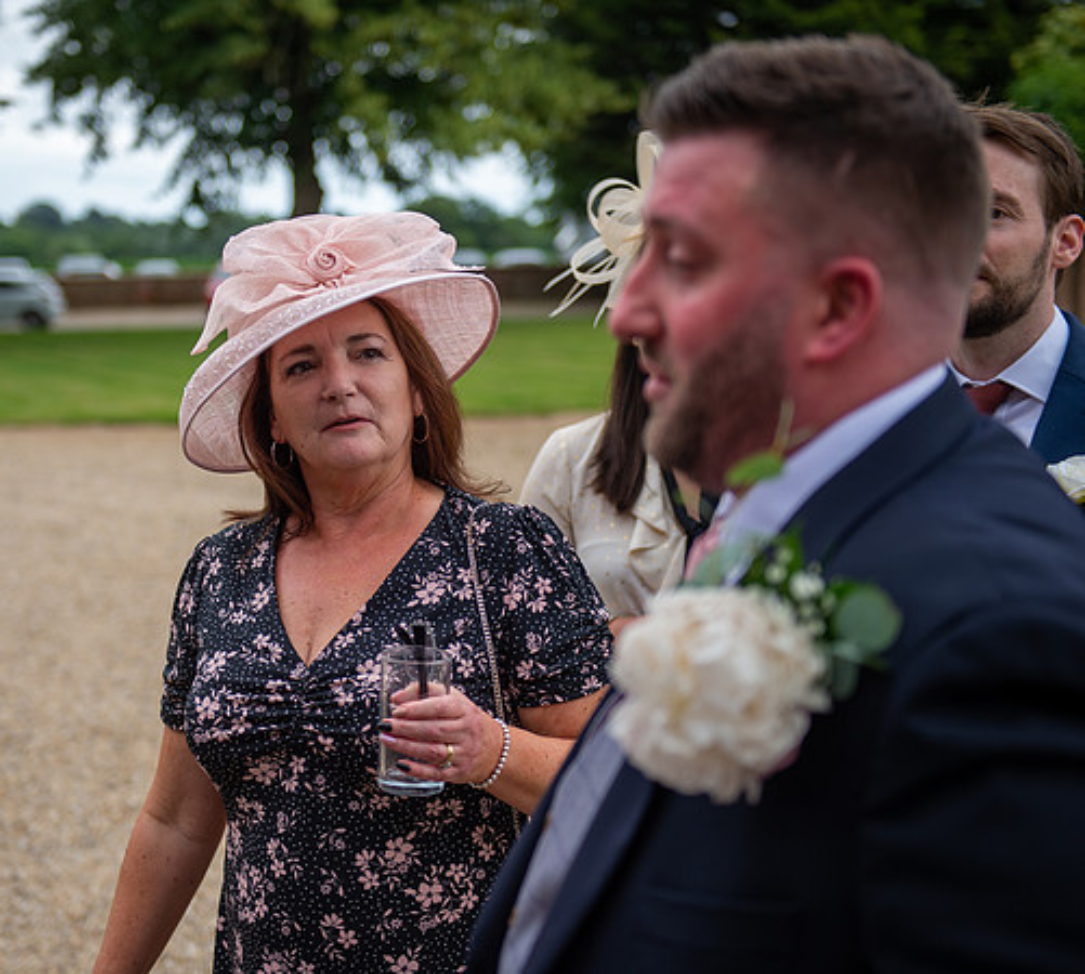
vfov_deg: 26.0
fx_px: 2114
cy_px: 487
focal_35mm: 63
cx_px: 353
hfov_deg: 28.6
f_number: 2.8
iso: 100
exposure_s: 1/800
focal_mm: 52
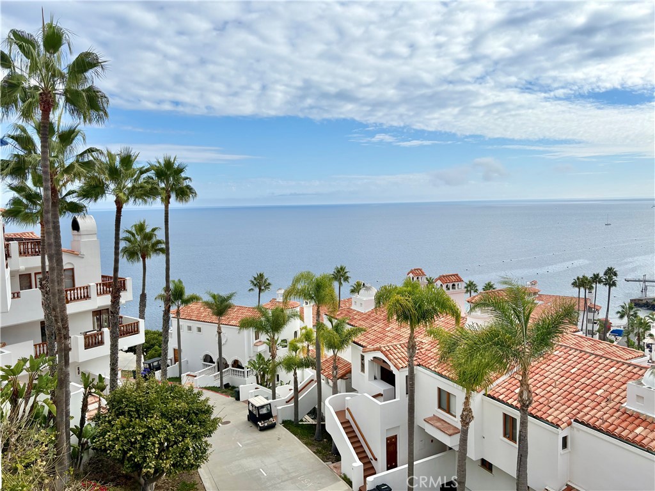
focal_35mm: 26
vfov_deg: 53.1
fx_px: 492
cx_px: 328
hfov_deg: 67.3
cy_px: 246
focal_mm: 5.96
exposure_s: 1/5348
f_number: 1.6
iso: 50
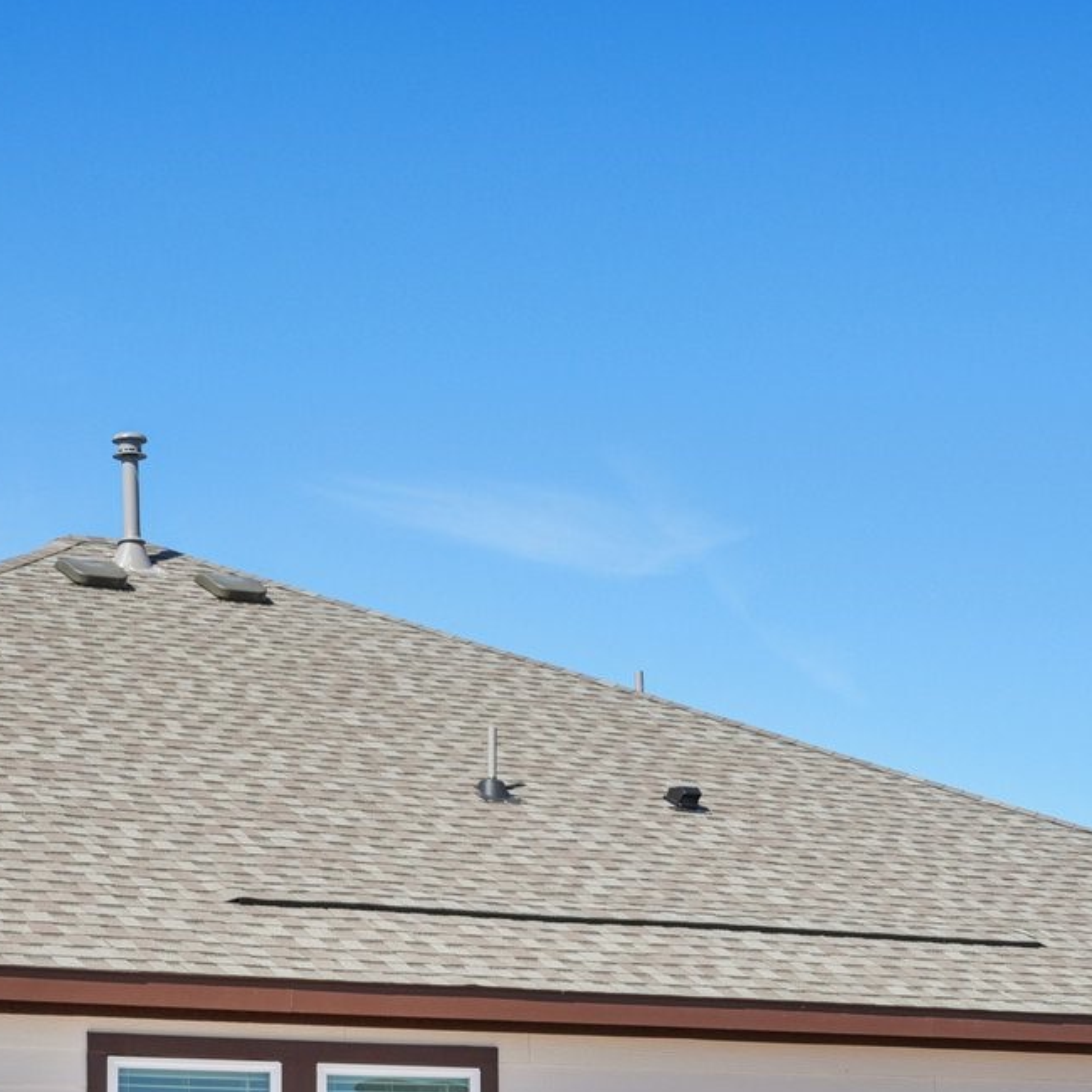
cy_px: 1093
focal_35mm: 91
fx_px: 3248
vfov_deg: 18.6
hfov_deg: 19.0
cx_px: 353
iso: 100
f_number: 8
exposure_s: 1/640
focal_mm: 34
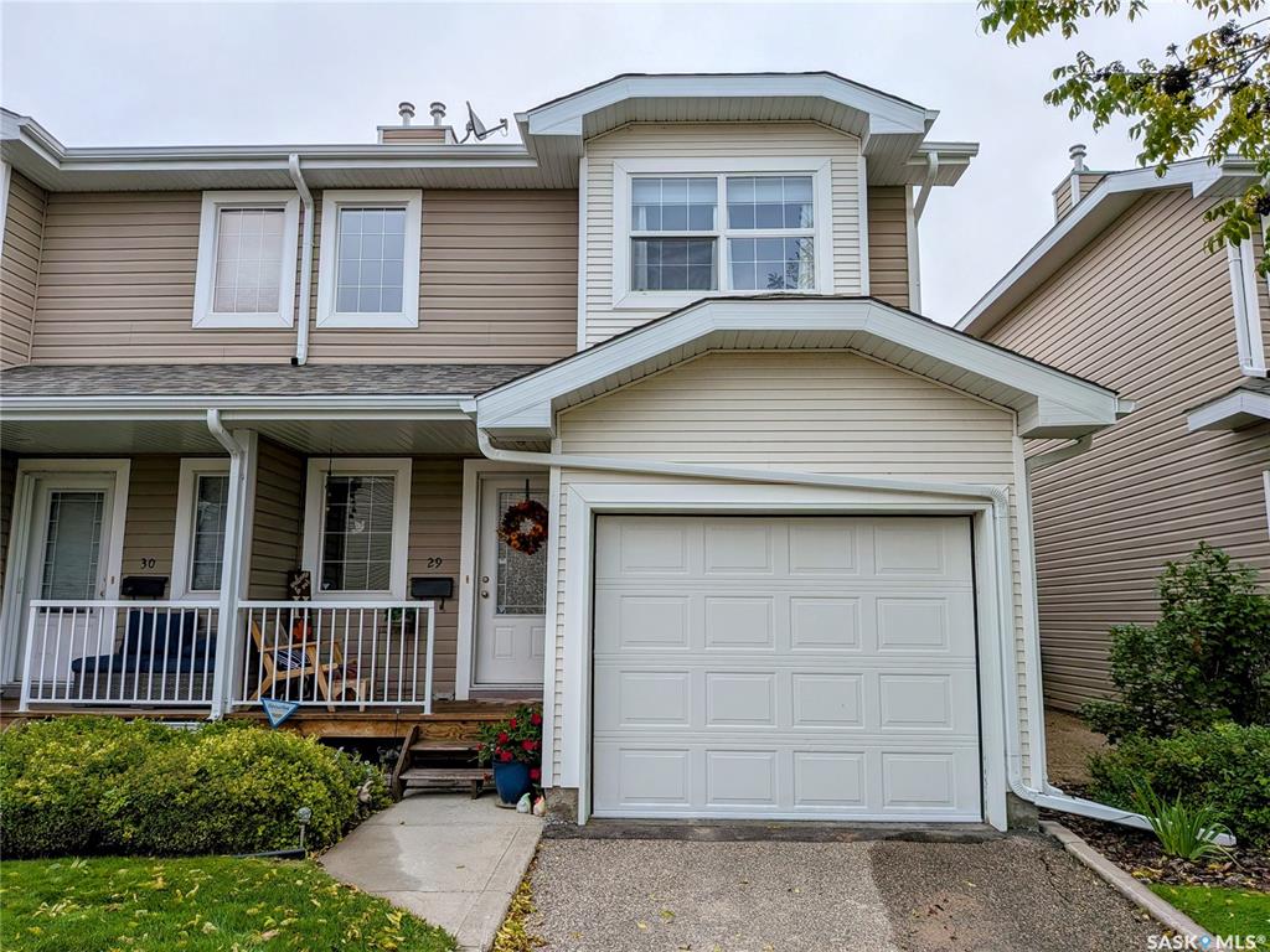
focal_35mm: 24
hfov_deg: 71.6
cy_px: 476
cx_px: 635
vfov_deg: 56.8
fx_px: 881
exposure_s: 1/798
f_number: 1.7
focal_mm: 4.53
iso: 28
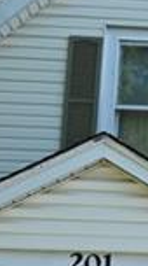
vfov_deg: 16.8
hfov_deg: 8.5
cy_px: 223
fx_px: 890
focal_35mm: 127
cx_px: 374
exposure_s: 1/250
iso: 140
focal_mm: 18
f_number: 5.6
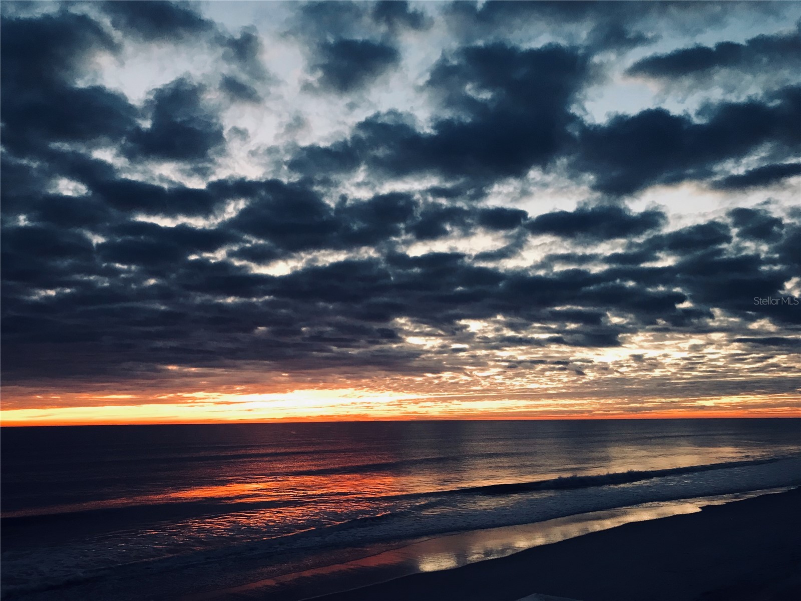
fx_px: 648
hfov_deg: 63.4
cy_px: 300
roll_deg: +0.1
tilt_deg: +11.5
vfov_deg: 49.7
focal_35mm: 28
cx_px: 400
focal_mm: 3.99
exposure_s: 1/17
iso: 40
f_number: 1.8
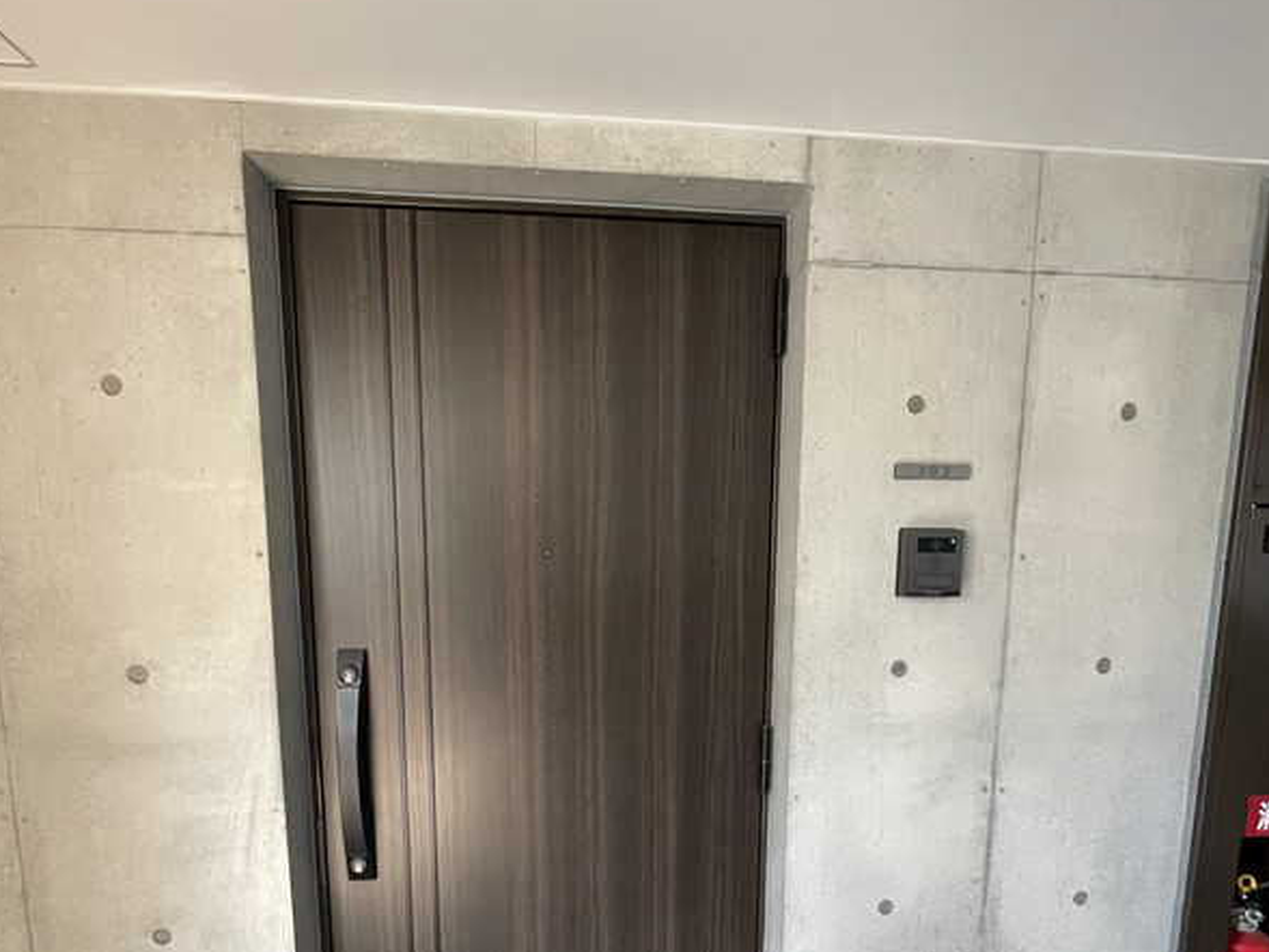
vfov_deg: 66.7
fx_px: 697
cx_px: 633
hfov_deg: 84.7
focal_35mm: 19
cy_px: 640
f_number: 2.4
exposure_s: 1/60
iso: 400
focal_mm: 1.55
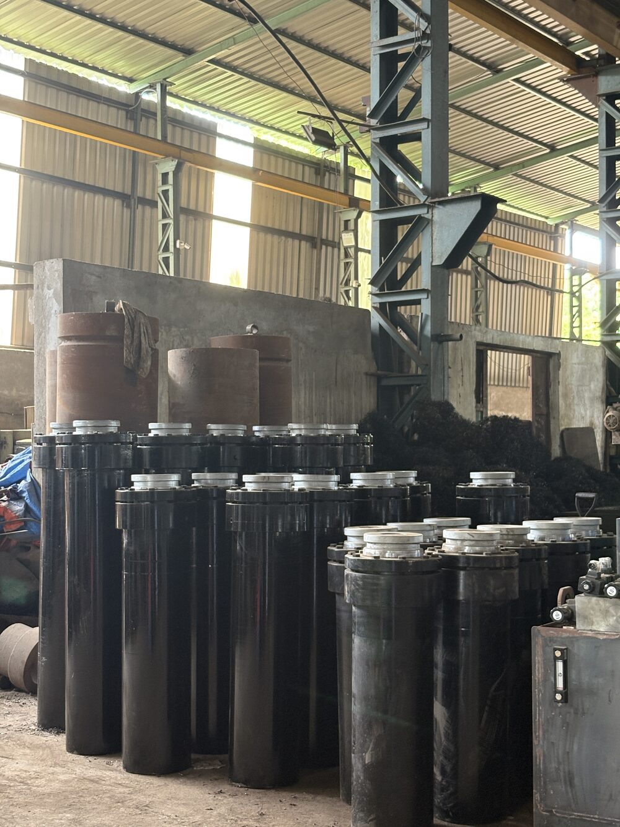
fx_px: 1242
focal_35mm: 52
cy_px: 414
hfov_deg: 28.0
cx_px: 310
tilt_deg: +1.8
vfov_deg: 36.8
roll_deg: -0.1
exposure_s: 1/33
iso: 160
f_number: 1.6
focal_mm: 5.96
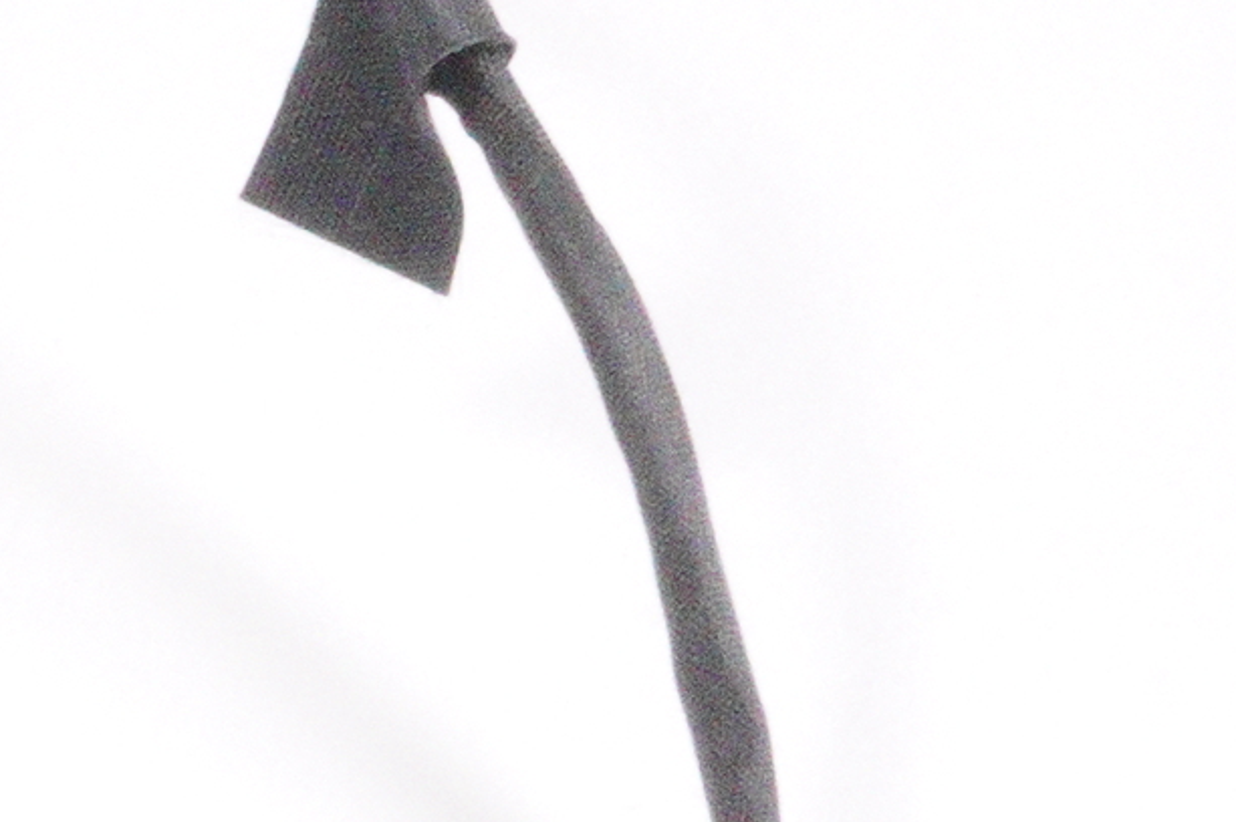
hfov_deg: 7.5
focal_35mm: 257
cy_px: 1156
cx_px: -1754
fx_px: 8834
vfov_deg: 5.3
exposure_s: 1/160
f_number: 25
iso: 12800
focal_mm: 35
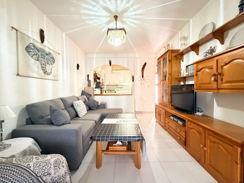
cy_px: 92
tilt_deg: +0.3
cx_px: 122
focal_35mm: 14
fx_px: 99
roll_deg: +1.4
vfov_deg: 85.7
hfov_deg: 102.1
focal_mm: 2.22
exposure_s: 1/25
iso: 1250
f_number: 2.2
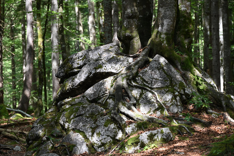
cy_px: 78
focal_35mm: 130
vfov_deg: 10.6
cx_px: 117
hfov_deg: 15.8
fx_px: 845
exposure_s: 1/200
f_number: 6.3
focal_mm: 130
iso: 800
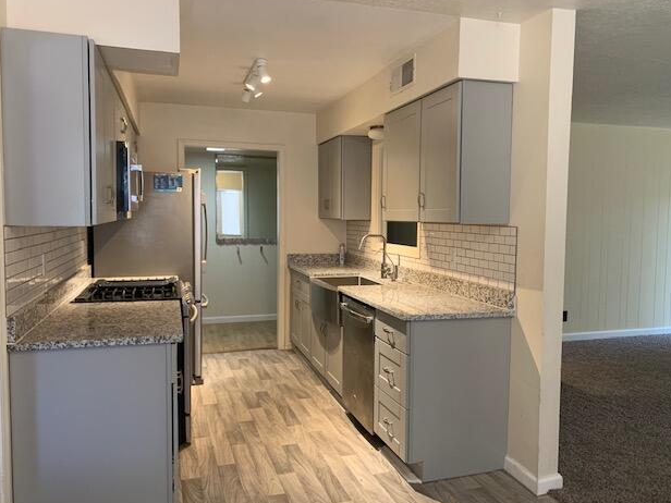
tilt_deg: -4.3
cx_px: 346
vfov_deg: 51.4
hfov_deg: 65.3
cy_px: 249
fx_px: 523
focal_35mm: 27
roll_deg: -0.8
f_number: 1.8
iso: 250
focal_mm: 4.25
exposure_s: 1/60
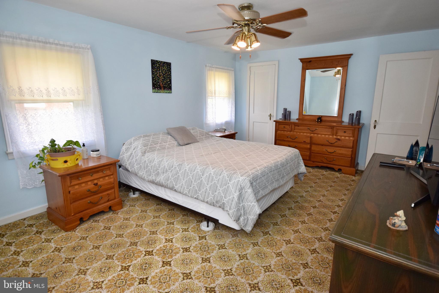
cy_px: 146
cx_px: 220
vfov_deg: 63.2
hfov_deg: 85.4
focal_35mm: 20
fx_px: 238
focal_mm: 13
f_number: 5.6
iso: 800
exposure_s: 1/125
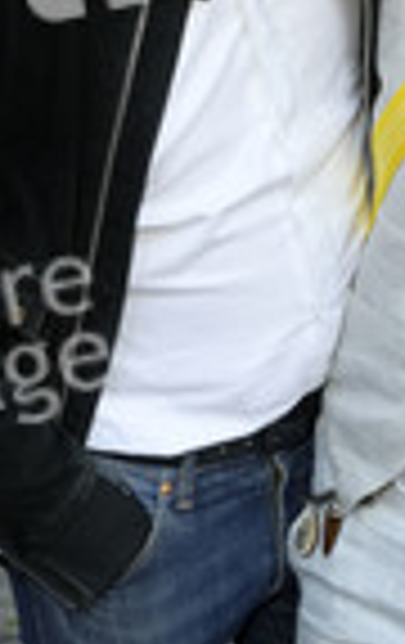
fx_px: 1599
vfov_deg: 22.5
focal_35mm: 91
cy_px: 140
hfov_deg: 14.3
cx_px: 369
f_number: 6.3
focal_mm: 32
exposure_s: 1/250
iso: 640
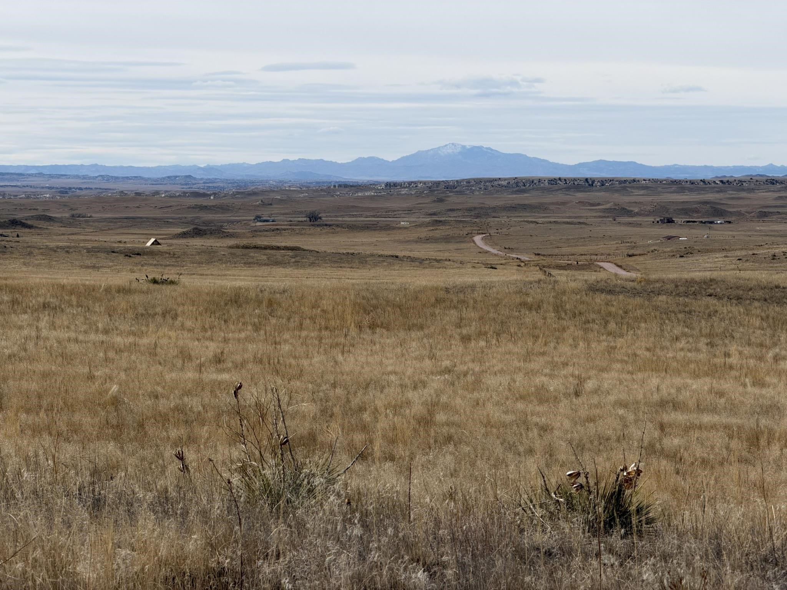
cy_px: 295
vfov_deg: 14.8
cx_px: 394
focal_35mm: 100
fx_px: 2274
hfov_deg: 19.6
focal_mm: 16.89
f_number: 2.8
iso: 20
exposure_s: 1/1167
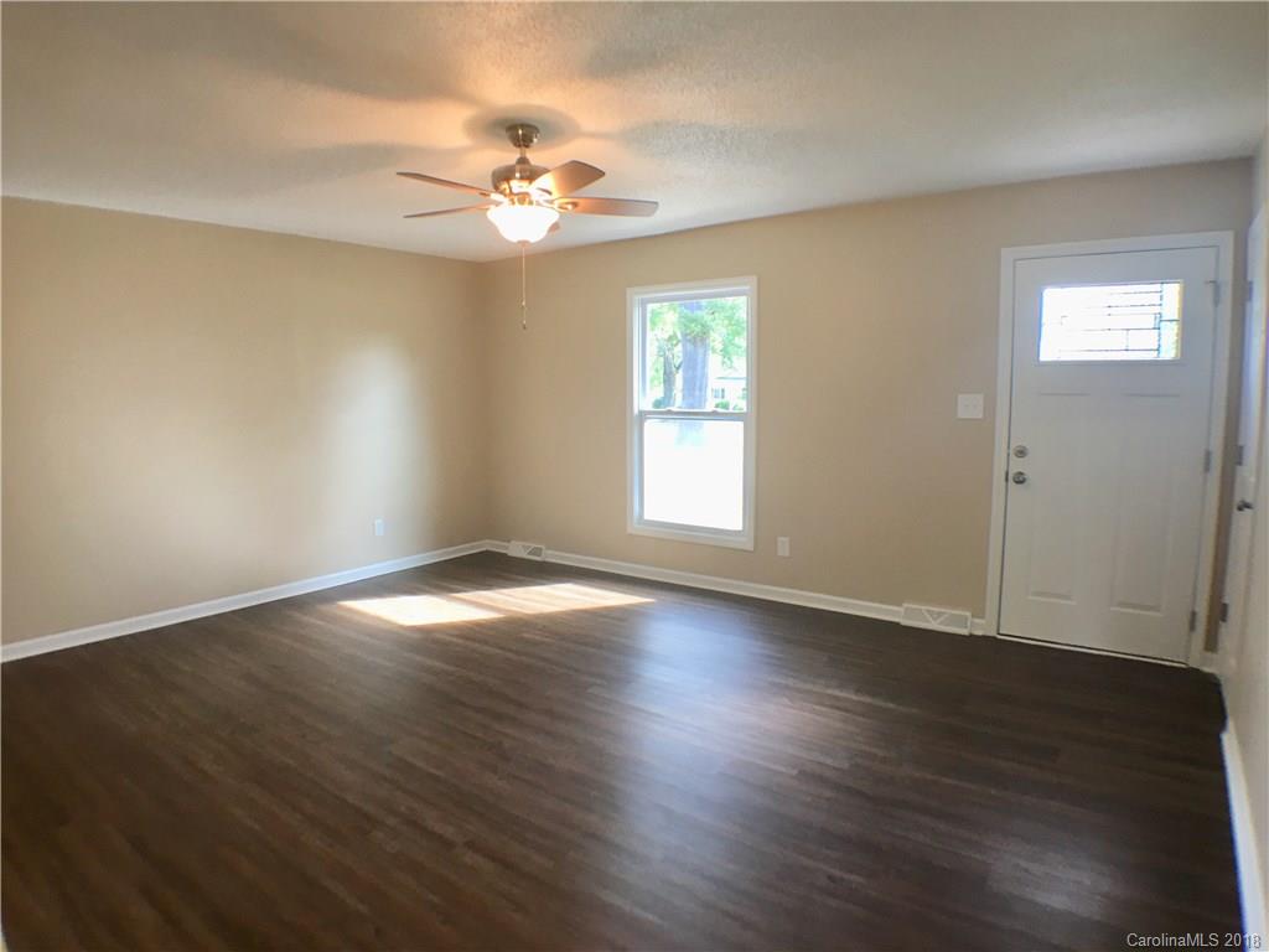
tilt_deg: -5.3
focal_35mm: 29
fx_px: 1063
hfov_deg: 61.7
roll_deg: +0.1
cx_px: 634
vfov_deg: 48.2
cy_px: 476
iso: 25
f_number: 2.2
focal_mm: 4.15
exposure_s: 1/15
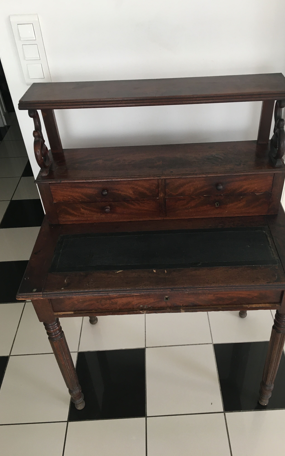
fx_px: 385
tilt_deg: -39.1
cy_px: 226
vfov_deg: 61.2
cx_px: 161
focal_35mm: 31
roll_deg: +2.2
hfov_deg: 40.5
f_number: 2.2
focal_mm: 4.15
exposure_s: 1/33
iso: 100
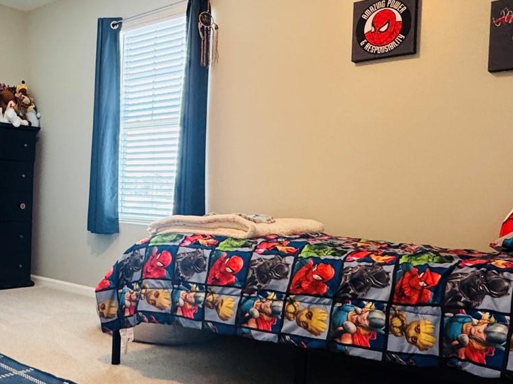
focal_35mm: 38
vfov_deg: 37.7
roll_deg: -2.2
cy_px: 212
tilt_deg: -1.0
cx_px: 139
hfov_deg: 47.5
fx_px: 563
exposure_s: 1/60
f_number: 2.2
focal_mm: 2.22
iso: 320
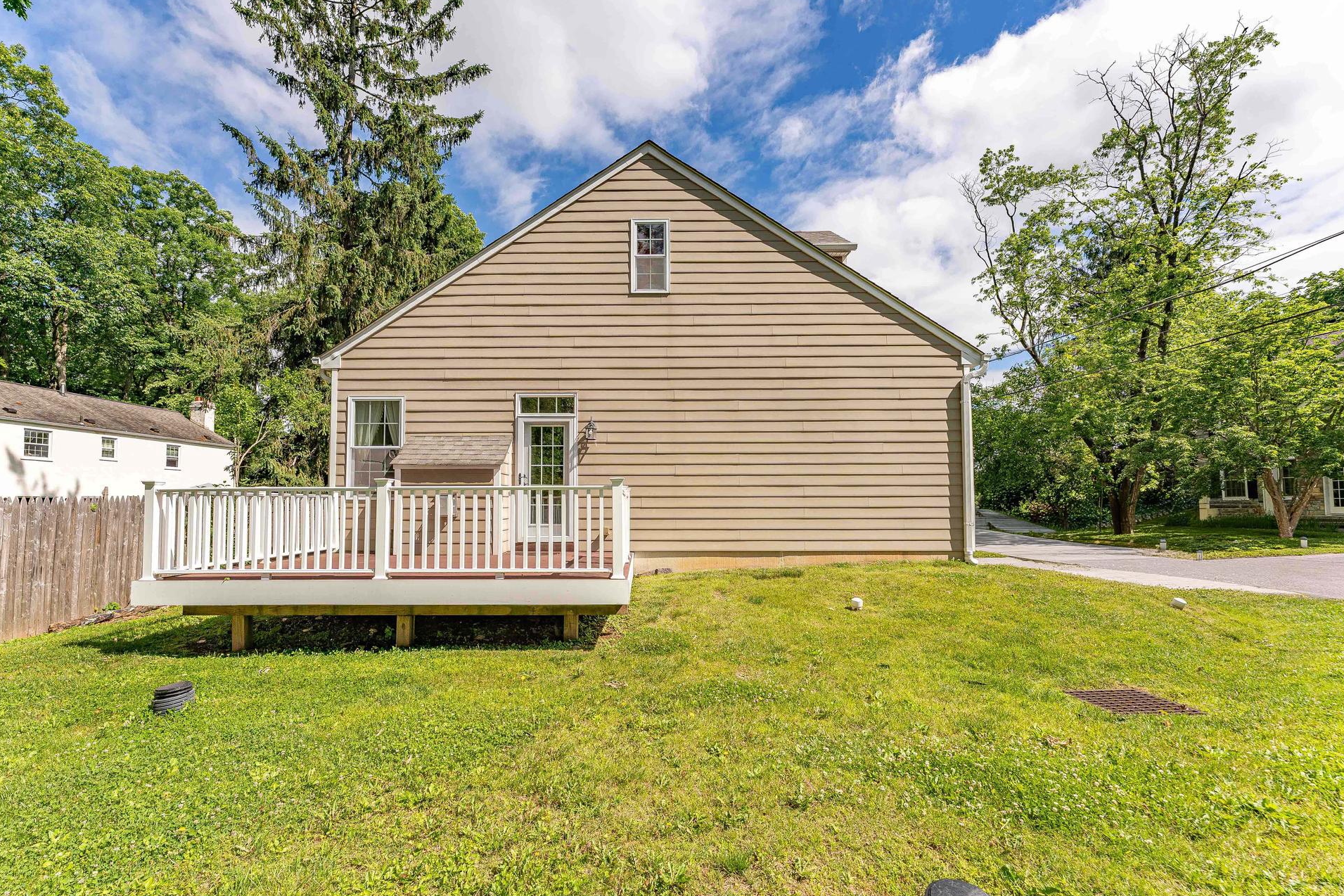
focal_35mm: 15
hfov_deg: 100.3
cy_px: 474
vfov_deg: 77.2
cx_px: 629
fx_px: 560
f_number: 8
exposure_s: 1/500
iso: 100
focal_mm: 14
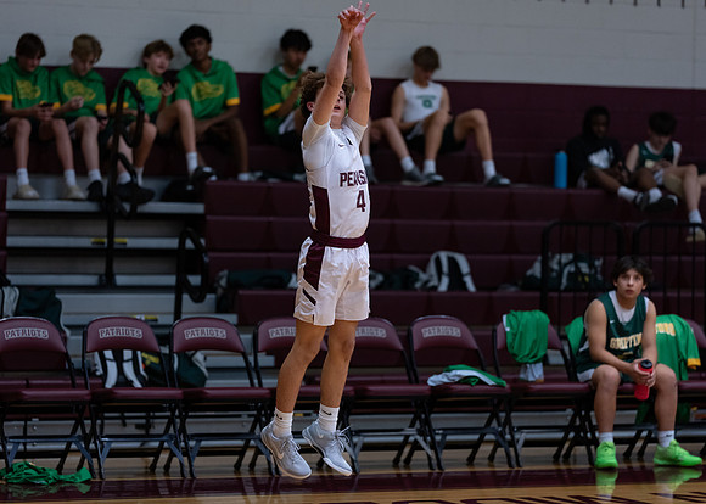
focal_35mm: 145
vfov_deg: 9.9
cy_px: 252
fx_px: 2913
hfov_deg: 13.8
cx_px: 355
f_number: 1.8
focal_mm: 135
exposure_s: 1/1000
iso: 1250
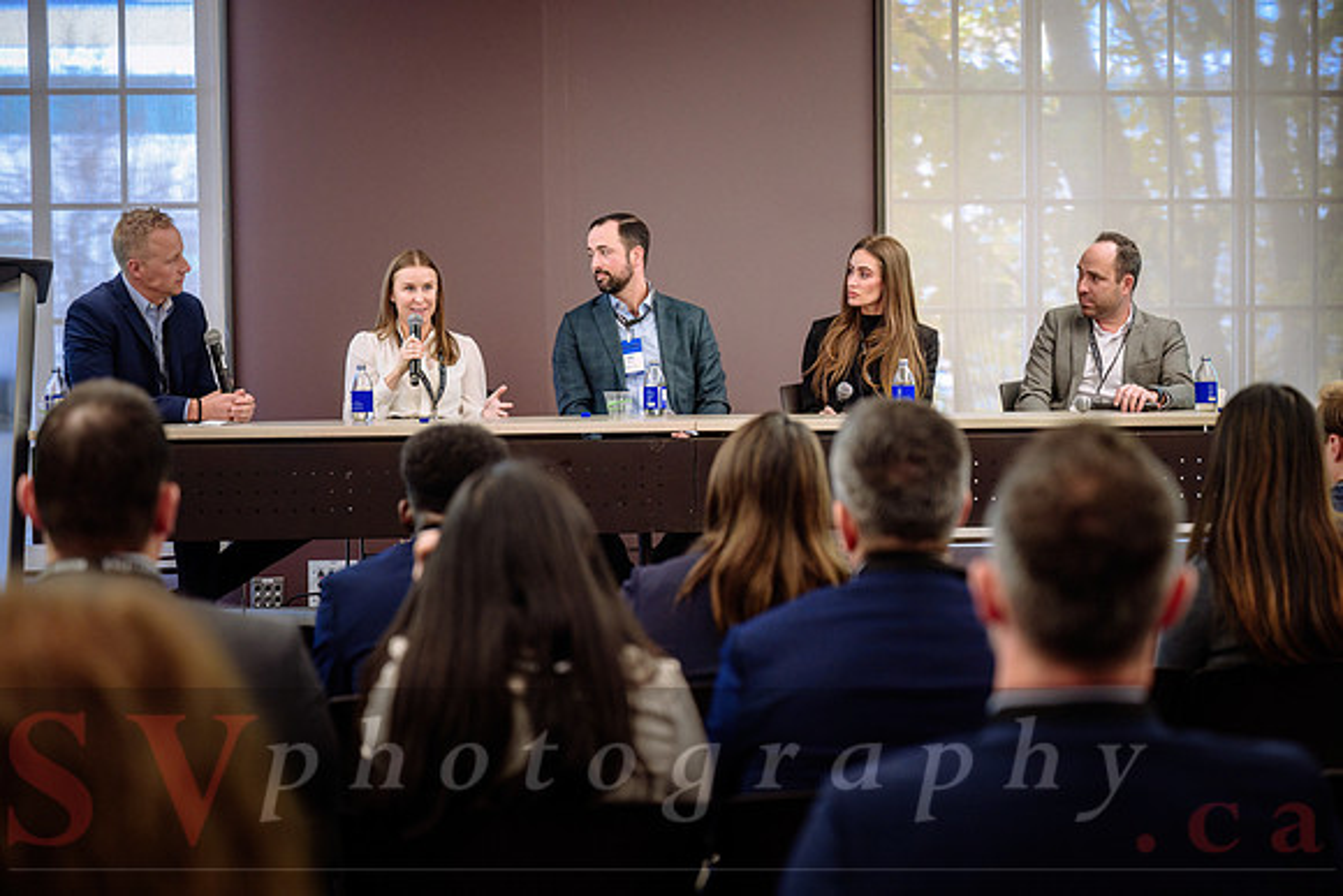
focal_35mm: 70
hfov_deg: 28.8
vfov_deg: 19.5
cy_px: 448
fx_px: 2612
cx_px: 672
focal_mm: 70
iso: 1250
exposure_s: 1/125
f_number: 2.8
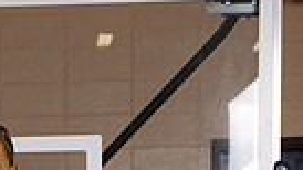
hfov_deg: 12.8
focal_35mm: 165
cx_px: -18
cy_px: 455
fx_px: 1325
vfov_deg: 6.8
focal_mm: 48
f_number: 7.1
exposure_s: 1/320
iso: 320
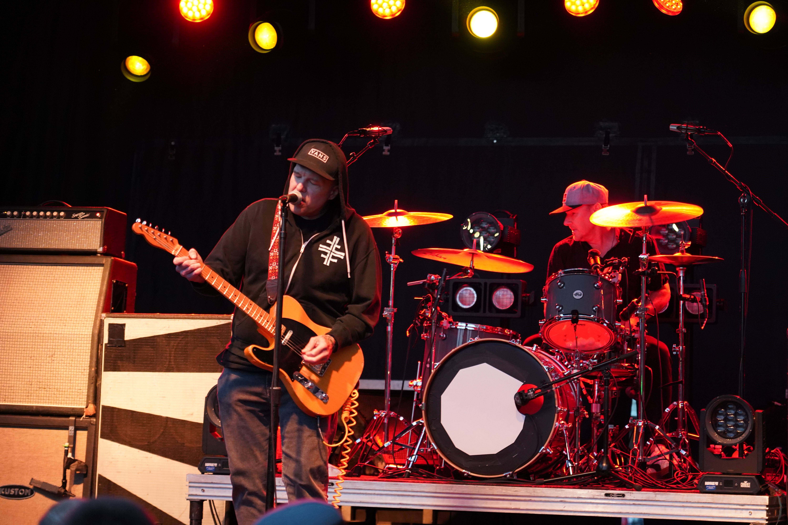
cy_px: 262
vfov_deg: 13.0
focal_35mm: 105
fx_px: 2298
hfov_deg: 19.5
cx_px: 394
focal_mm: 105
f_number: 4
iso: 5000
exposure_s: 1/160
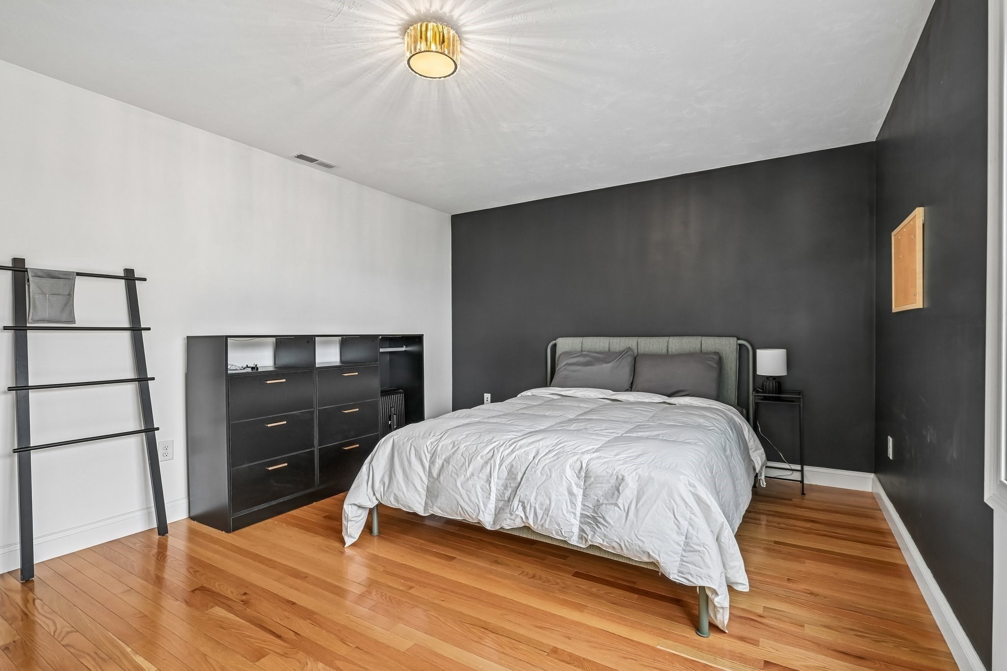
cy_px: 336
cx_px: 504
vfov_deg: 73.7
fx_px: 447
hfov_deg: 96.7
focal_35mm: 16
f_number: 8
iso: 400
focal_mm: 16
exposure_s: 1/40
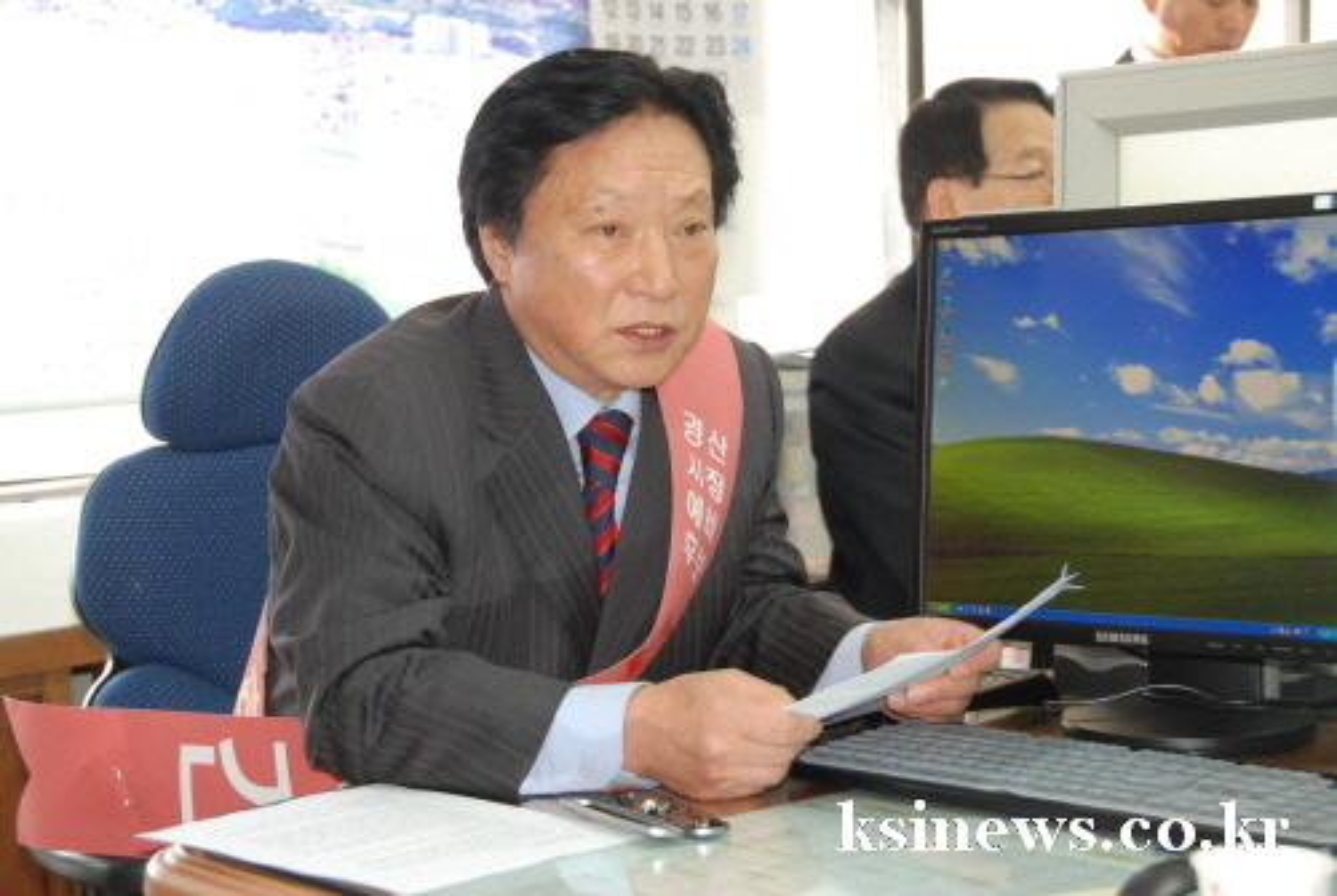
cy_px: 448
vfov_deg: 19.0
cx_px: 668
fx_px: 2678
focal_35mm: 72
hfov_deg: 28.0
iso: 800
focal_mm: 48
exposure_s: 1/60
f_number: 4.8
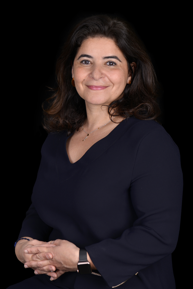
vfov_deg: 19.5
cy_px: 144
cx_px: 96
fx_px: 844
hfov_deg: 13.1
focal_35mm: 105
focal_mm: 105
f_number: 6.3
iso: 80
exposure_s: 1/200
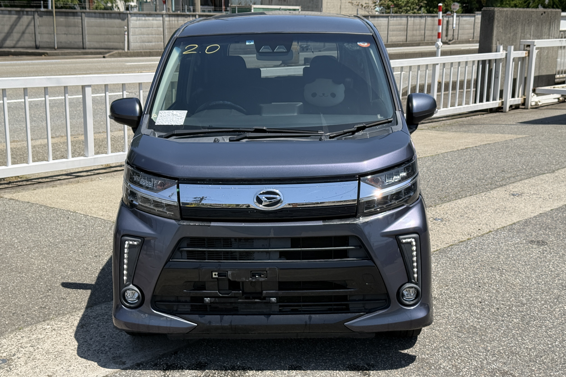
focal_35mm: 50
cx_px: 283
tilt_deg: -11.8
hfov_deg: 39.6
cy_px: 188
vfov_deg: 27.0
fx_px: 786
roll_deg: -0.8
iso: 100
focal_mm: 6.76
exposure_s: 1/5587
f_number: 1.78
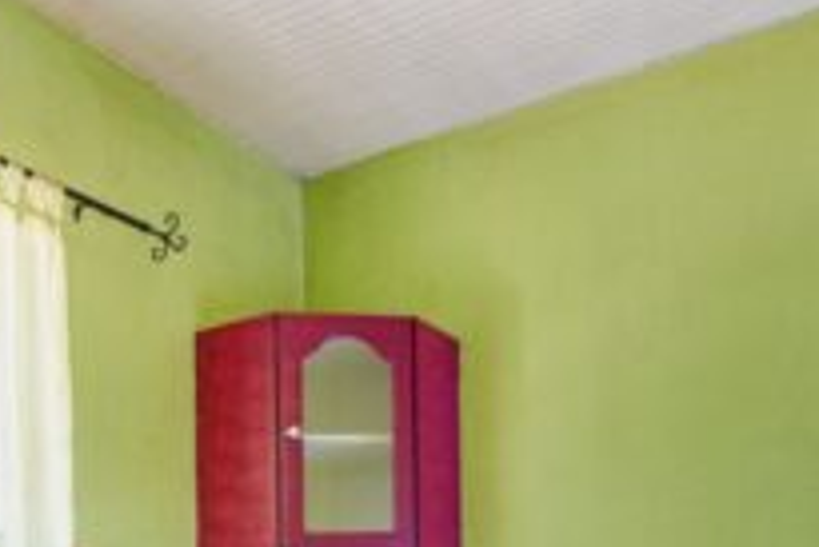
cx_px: 260
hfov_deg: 42.9
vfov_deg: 26.1
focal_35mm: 45
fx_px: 1024
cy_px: 683
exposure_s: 1/8
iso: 500
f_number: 7.1
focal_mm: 12
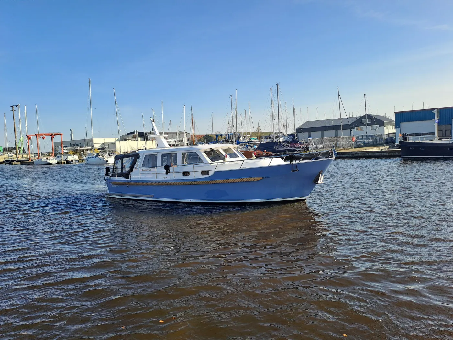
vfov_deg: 54.9
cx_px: 226
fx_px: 327
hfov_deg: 69.4
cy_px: 170
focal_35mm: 25
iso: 32
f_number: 1.8
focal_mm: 4.65
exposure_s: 1/1395
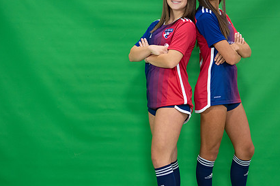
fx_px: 746
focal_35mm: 96
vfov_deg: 14.2
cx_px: 200
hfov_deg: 21.1
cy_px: 80
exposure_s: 1/800
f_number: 1.2
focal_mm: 50
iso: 640
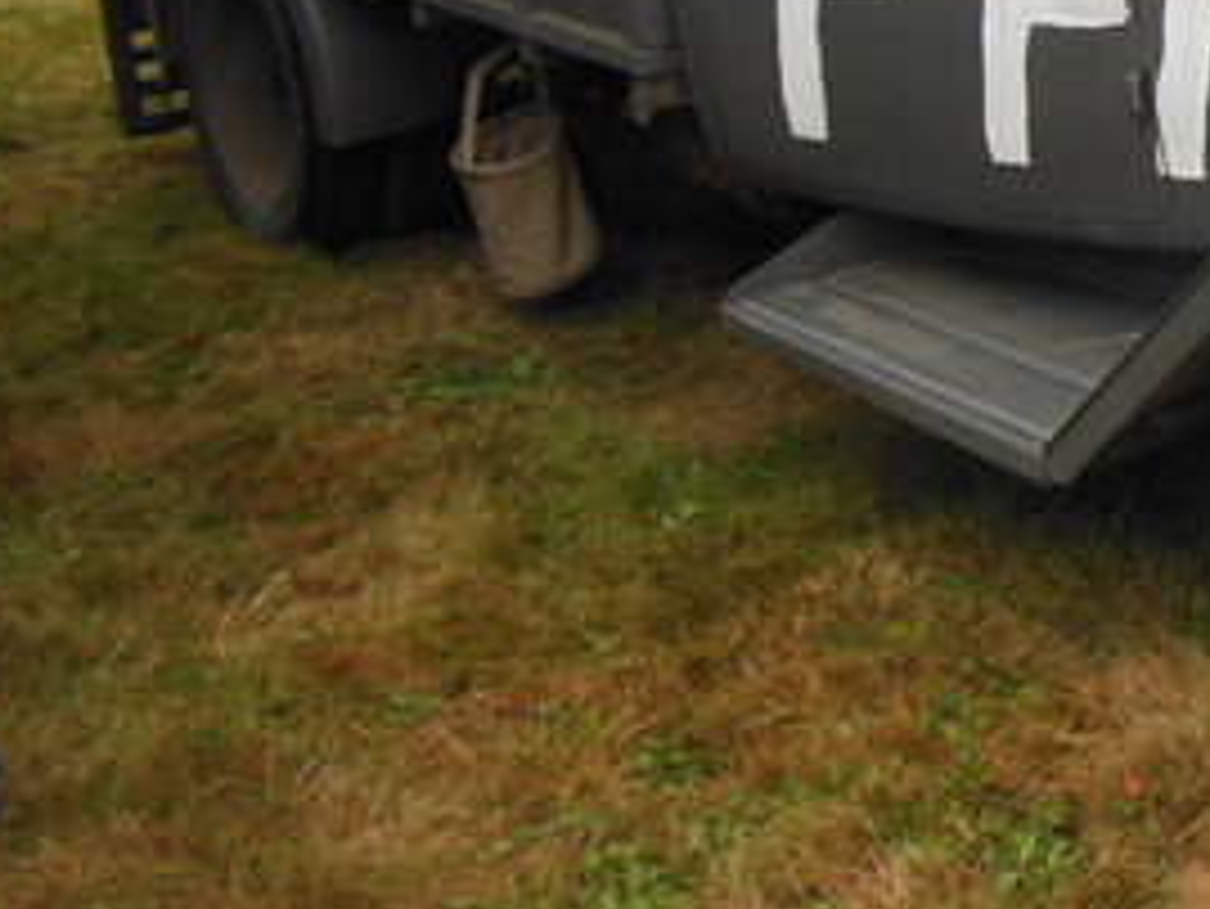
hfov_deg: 27.5
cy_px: -70
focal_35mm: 65
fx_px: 2273
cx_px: 1295
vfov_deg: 21.5
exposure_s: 1/250
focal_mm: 4.5
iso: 125
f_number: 3.2
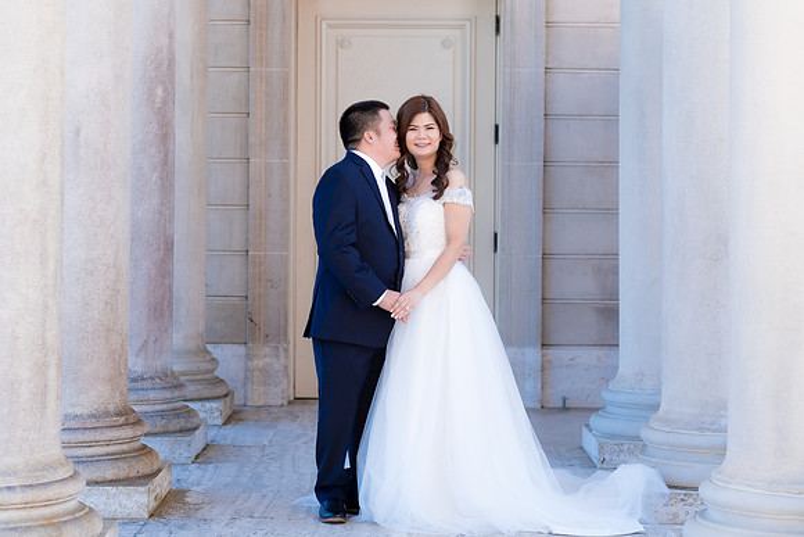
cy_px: 248
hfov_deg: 22.4
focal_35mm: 91
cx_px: 369
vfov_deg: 15.0
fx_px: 2032
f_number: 2.5
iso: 160
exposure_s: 1/320
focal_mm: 56
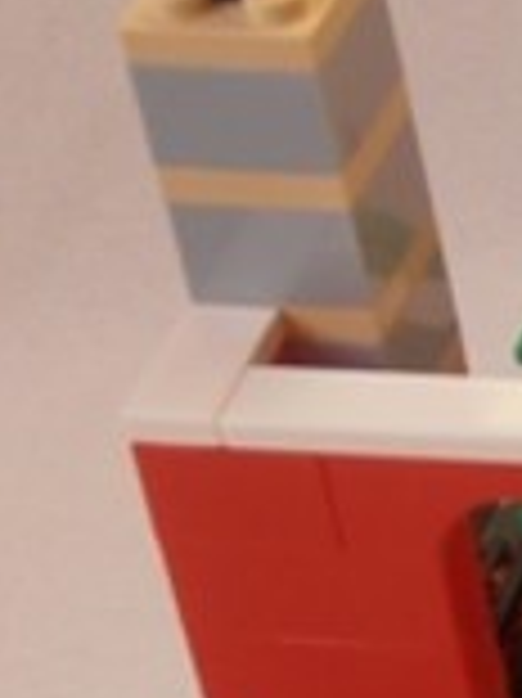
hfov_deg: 6.4
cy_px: 907
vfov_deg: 9.1
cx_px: 1516
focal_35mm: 215
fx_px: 4329
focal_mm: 6.61
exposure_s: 1/50
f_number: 3.9
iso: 80
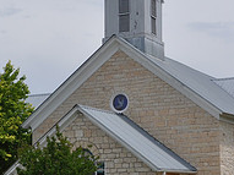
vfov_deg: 13.5
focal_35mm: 109
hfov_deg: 17.9
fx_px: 739
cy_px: 89
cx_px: 153
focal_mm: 25
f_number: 13
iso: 200
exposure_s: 1/160
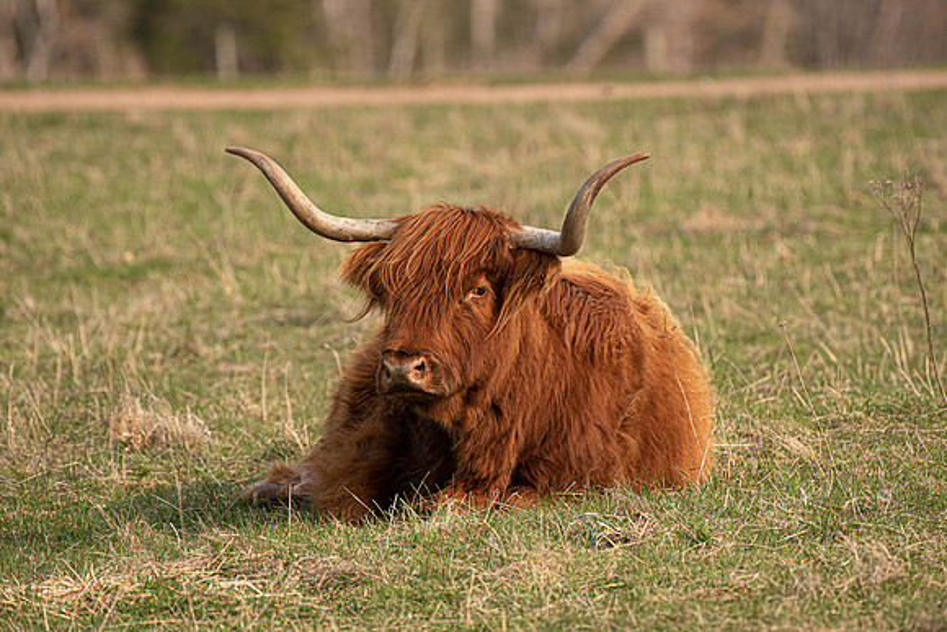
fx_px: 10524
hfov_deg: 5.2
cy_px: 316
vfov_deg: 3.4
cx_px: 474
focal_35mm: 400
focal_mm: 400
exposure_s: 1/750
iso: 400
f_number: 5.6
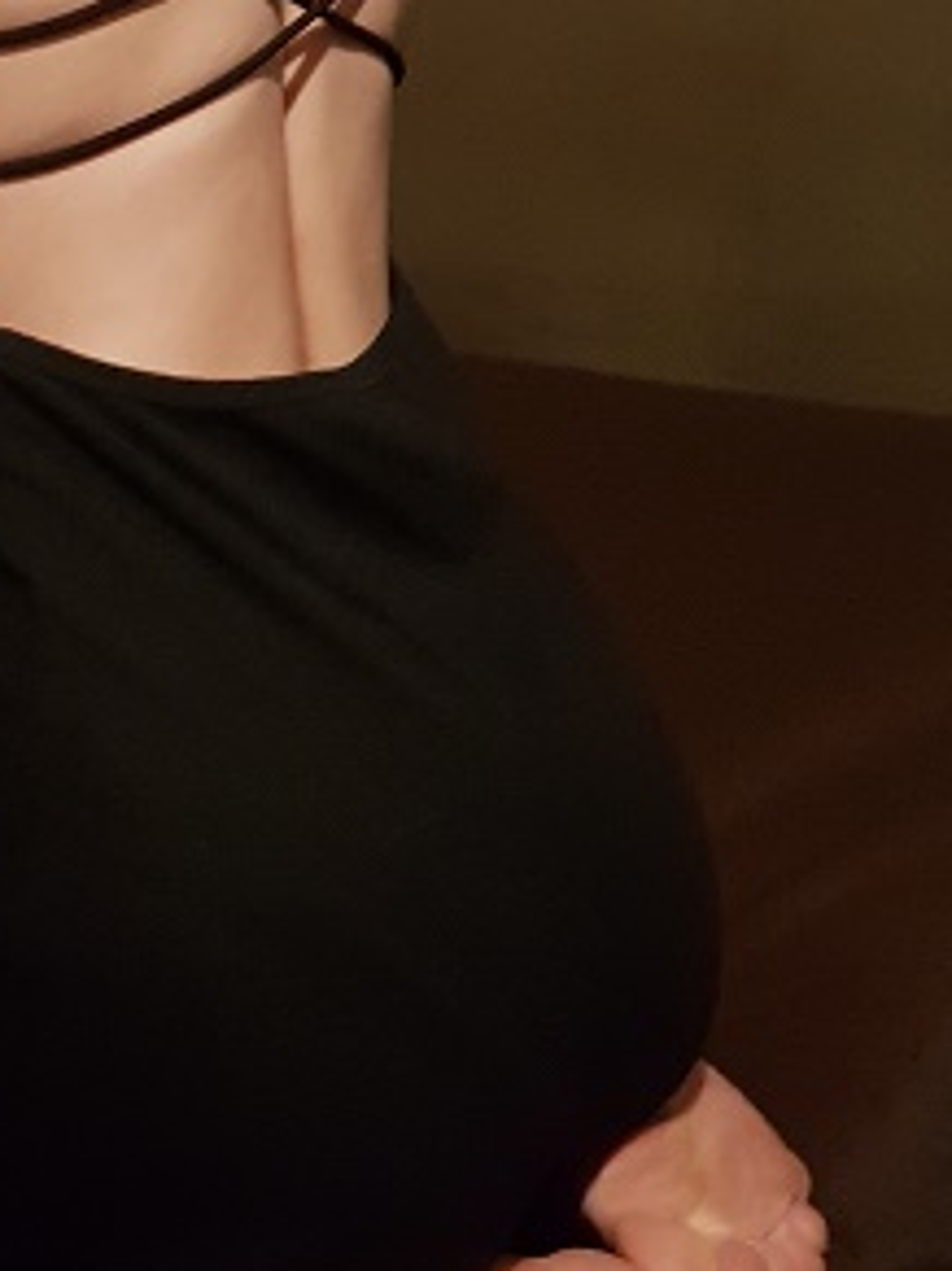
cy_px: -159
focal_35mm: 72
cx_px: -277
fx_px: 2642
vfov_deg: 25.0
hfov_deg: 19.0
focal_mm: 4.2
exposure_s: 1/10
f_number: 1.7
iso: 640
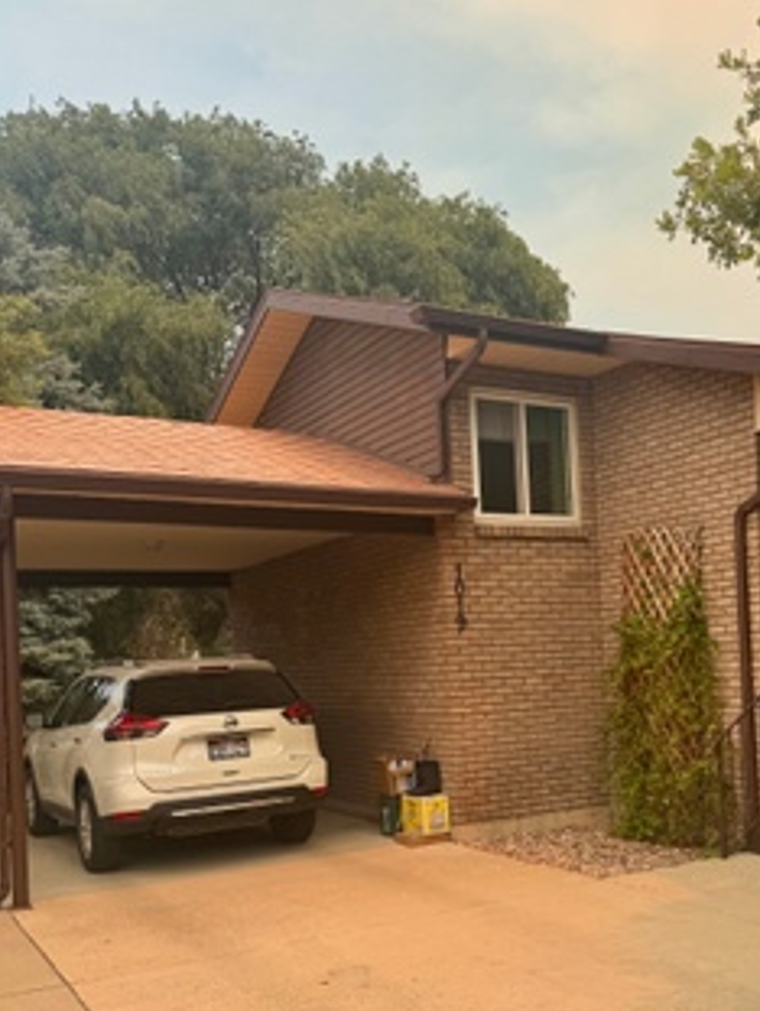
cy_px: 644
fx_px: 1081
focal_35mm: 37
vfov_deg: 49.5
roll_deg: +2.8
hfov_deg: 37.7
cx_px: 575
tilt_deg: -0.5
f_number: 1.78
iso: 80
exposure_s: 1/2710
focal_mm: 6.76
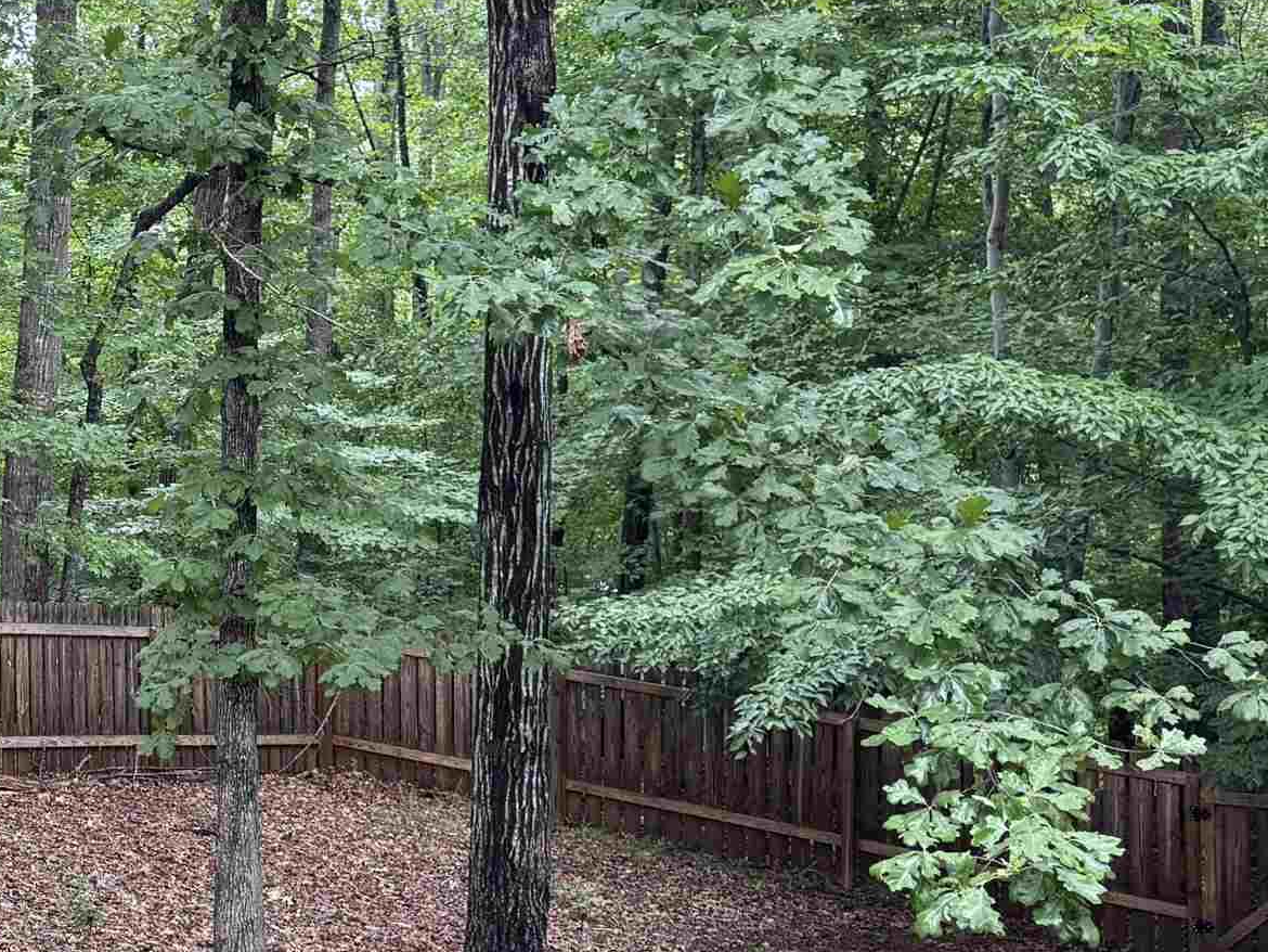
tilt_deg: -0.1
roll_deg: +0.1
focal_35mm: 63
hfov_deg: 26.8
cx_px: -293
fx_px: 2308
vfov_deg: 23.2
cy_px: 353
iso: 100
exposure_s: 1/159
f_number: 1.78
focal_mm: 6.76
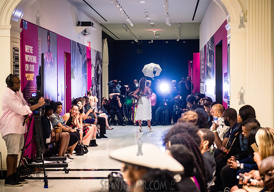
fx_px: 595
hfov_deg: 25.9
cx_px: 147
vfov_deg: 18.3
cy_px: 95
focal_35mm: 77
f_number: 2.8
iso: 5000
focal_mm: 70
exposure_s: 1/200
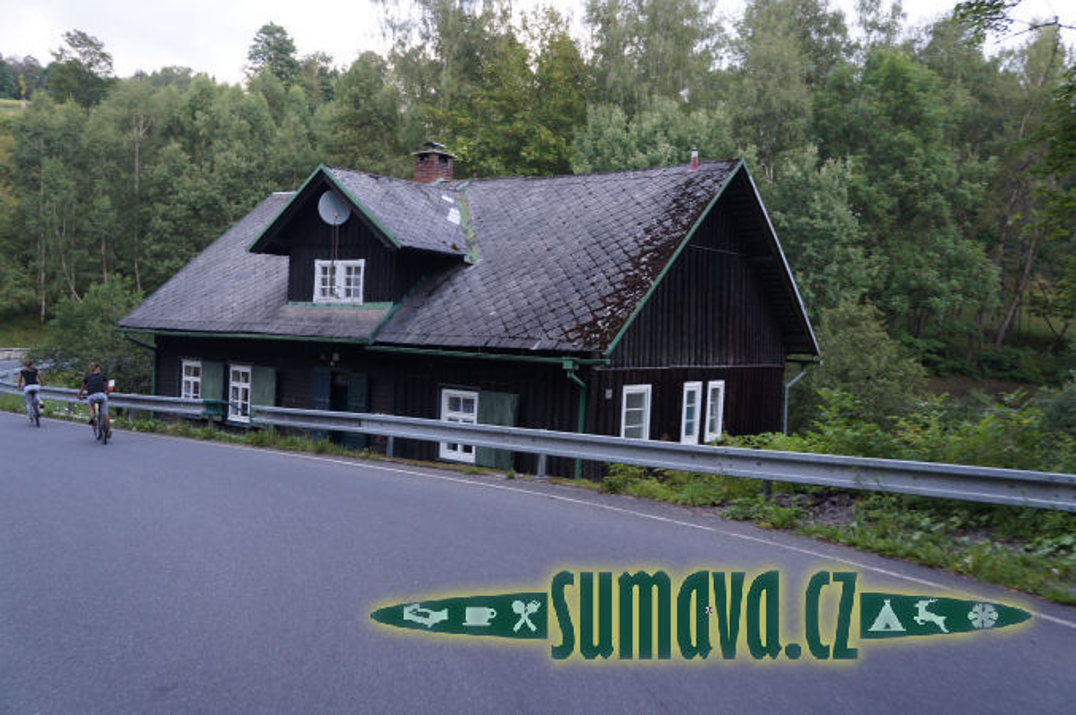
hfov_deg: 59.5
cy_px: 358
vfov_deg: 41.6
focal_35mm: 32
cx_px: 538
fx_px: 941
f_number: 4
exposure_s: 1/160
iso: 320
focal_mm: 21
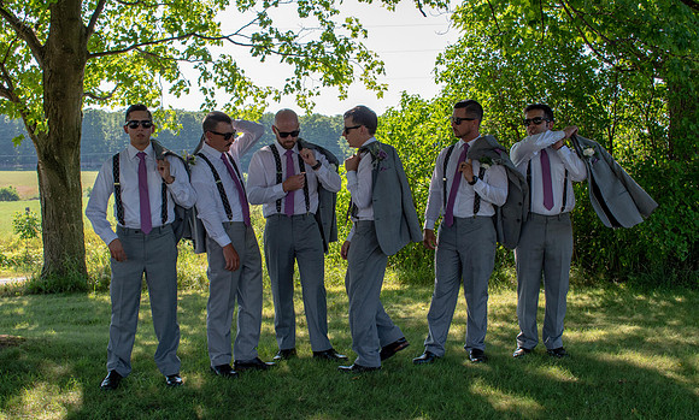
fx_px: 990
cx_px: 350
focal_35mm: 53
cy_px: 233
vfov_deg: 24.0
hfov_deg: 38.9
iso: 320
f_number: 8
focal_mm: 34
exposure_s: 1/250
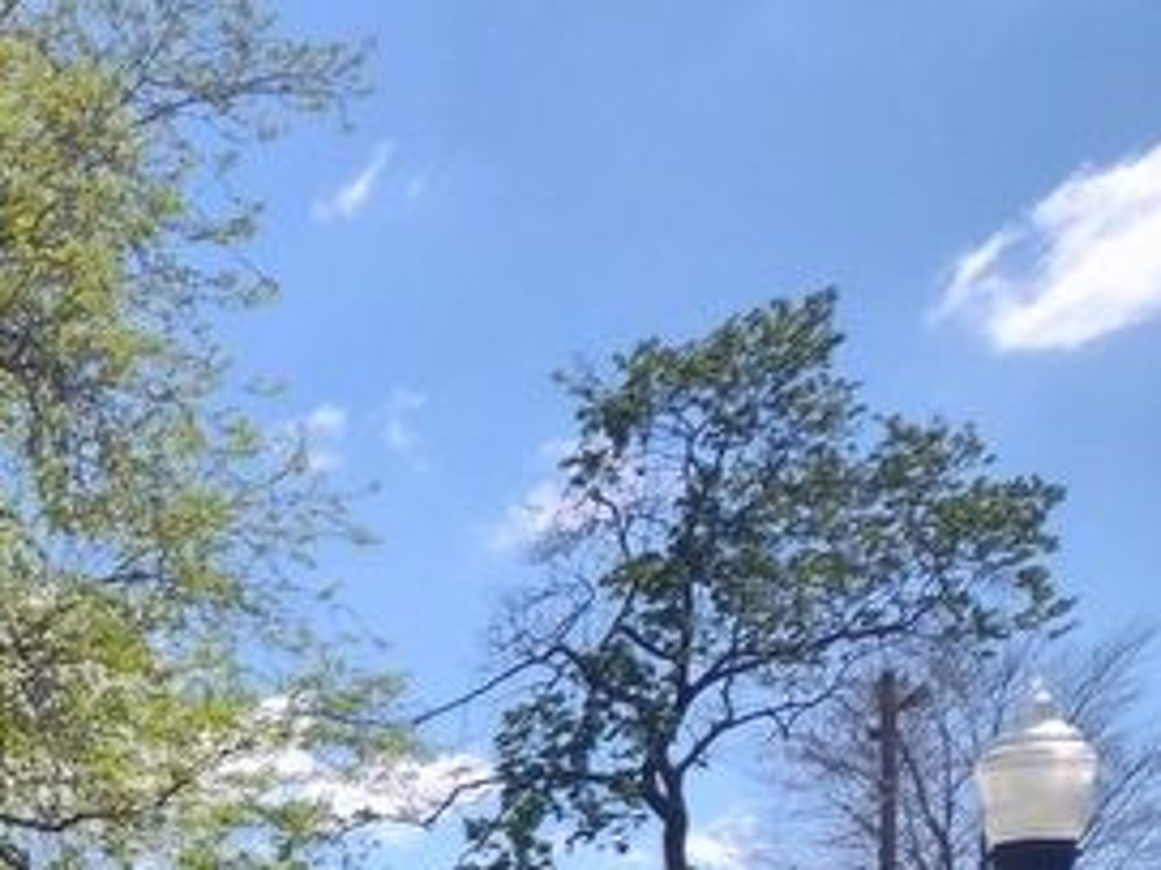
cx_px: -334
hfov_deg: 24.9
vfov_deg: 19.3
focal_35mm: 68
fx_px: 2280
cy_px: 1243
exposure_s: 1/1648
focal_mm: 5.56
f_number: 1.8
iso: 100
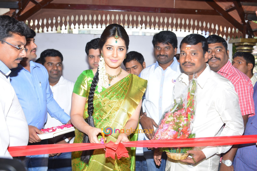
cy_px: 86
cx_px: 128
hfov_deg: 50.7
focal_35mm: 38
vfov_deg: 35.1
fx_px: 271
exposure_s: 1/125
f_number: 5
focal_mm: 38
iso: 200
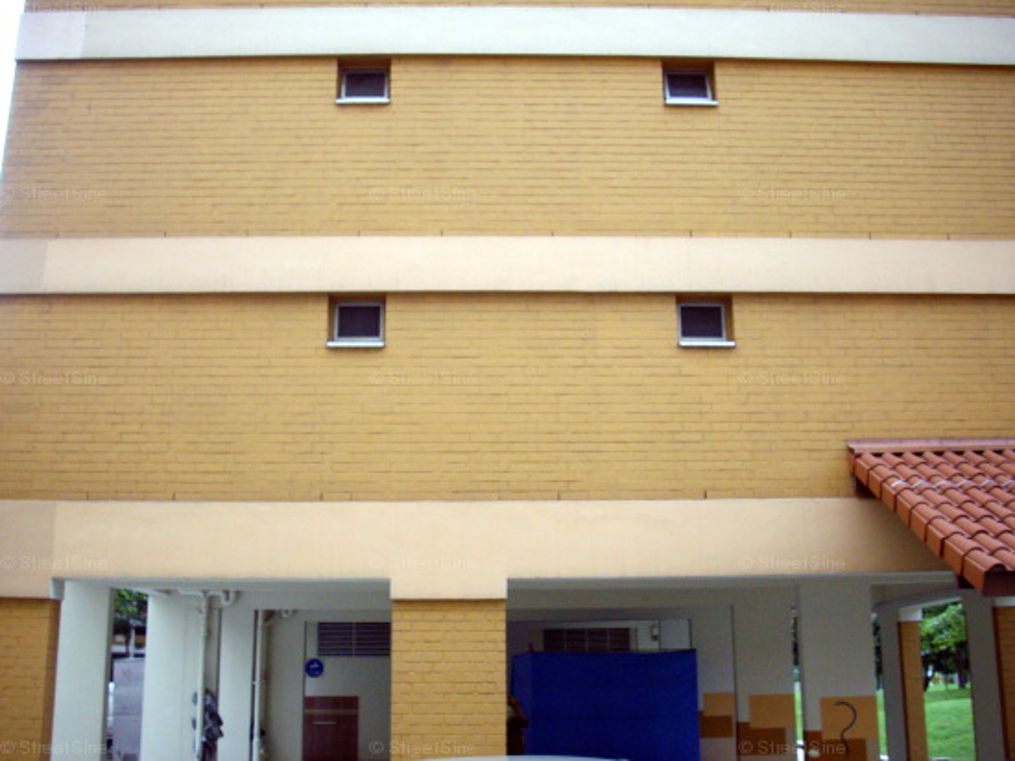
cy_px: 380
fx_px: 1084
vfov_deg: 38.6
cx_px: 508
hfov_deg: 50.2
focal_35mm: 37
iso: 160
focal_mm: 6.2
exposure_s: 1/50
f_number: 2.8
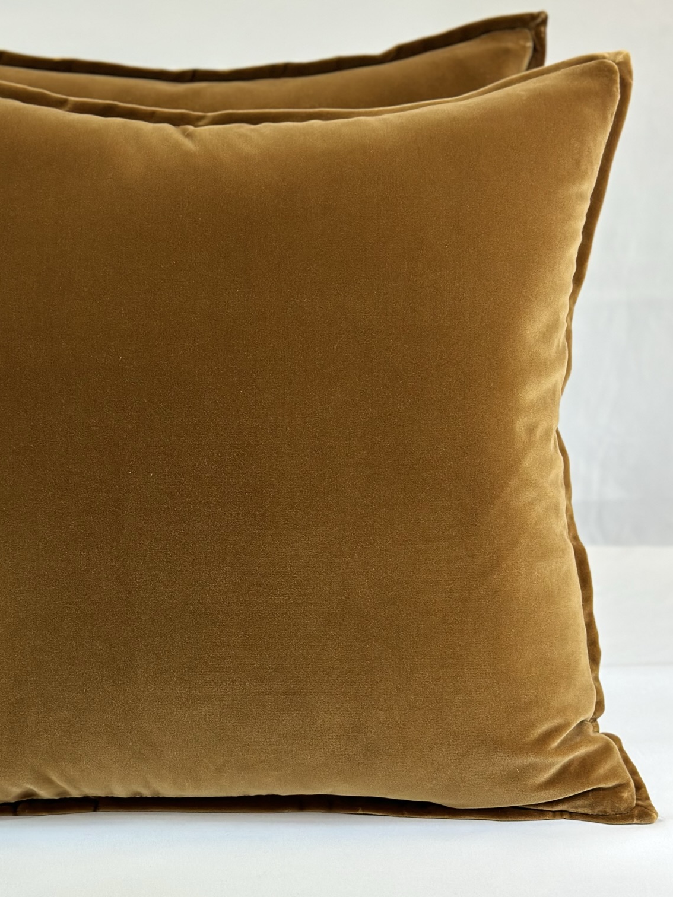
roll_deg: +0.8
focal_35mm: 65
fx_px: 1685
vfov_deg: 29.8
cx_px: 237
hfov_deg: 22.5
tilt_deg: -16.7
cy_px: 513
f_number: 1.78
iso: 125
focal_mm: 6.86
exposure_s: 1/120
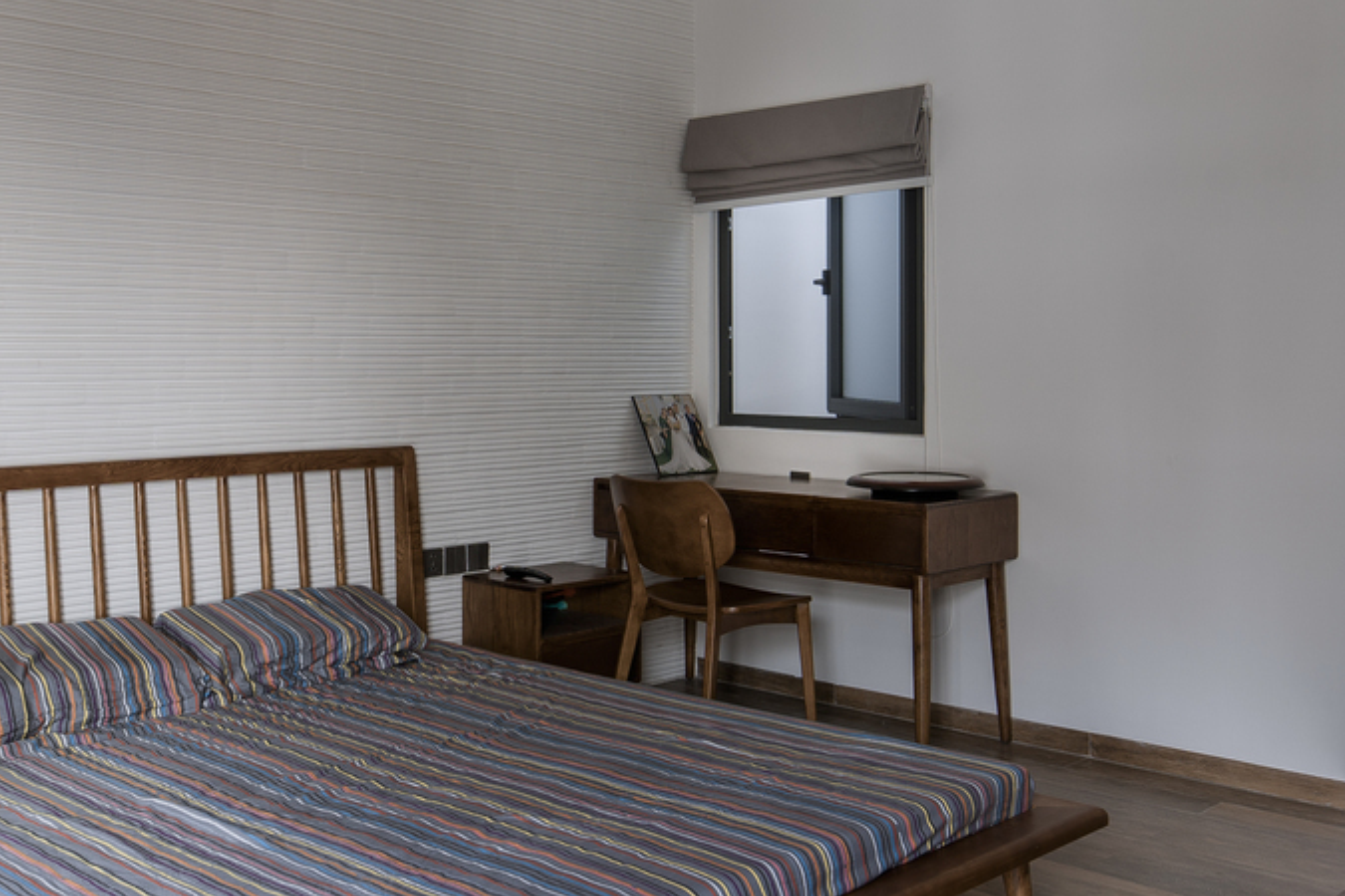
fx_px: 1494
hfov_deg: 48.2
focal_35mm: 40
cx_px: 556
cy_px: 406
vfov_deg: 33.4
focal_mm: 18
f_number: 8
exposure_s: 1/4
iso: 100
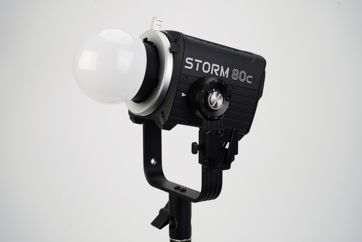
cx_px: 180
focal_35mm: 54
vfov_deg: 25.1
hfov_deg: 36.9
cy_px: 119
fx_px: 543
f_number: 8
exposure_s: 1/125
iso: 100
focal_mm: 53
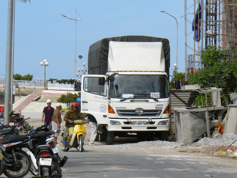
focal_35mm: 259
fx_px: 1773
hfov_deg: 7.6
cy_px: 89
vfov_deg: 5.7
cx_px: 118
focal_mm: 35.9
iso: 200
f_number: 8
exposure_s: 1/500
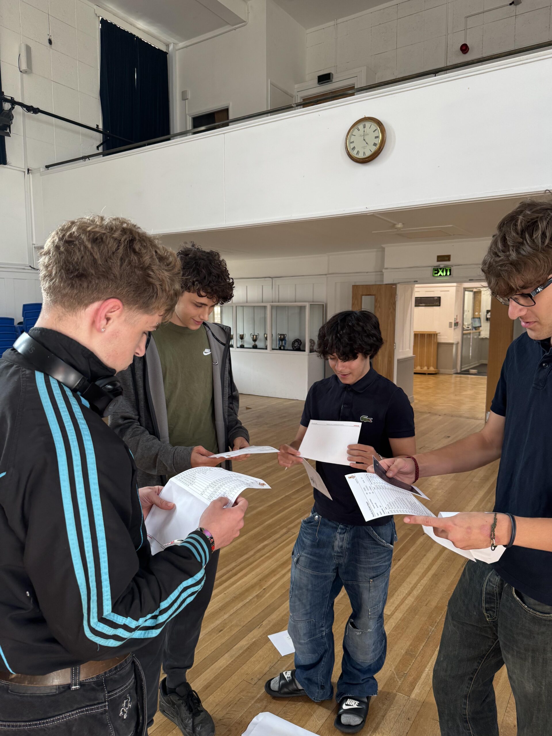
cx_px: 276
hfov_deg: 56.8
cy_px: 368
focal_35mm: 24
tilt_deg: -6.2
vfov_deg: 71.6
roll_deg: +1.0
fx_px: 510
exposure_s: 1/121
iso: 125
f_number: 1.78
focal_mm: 6.76
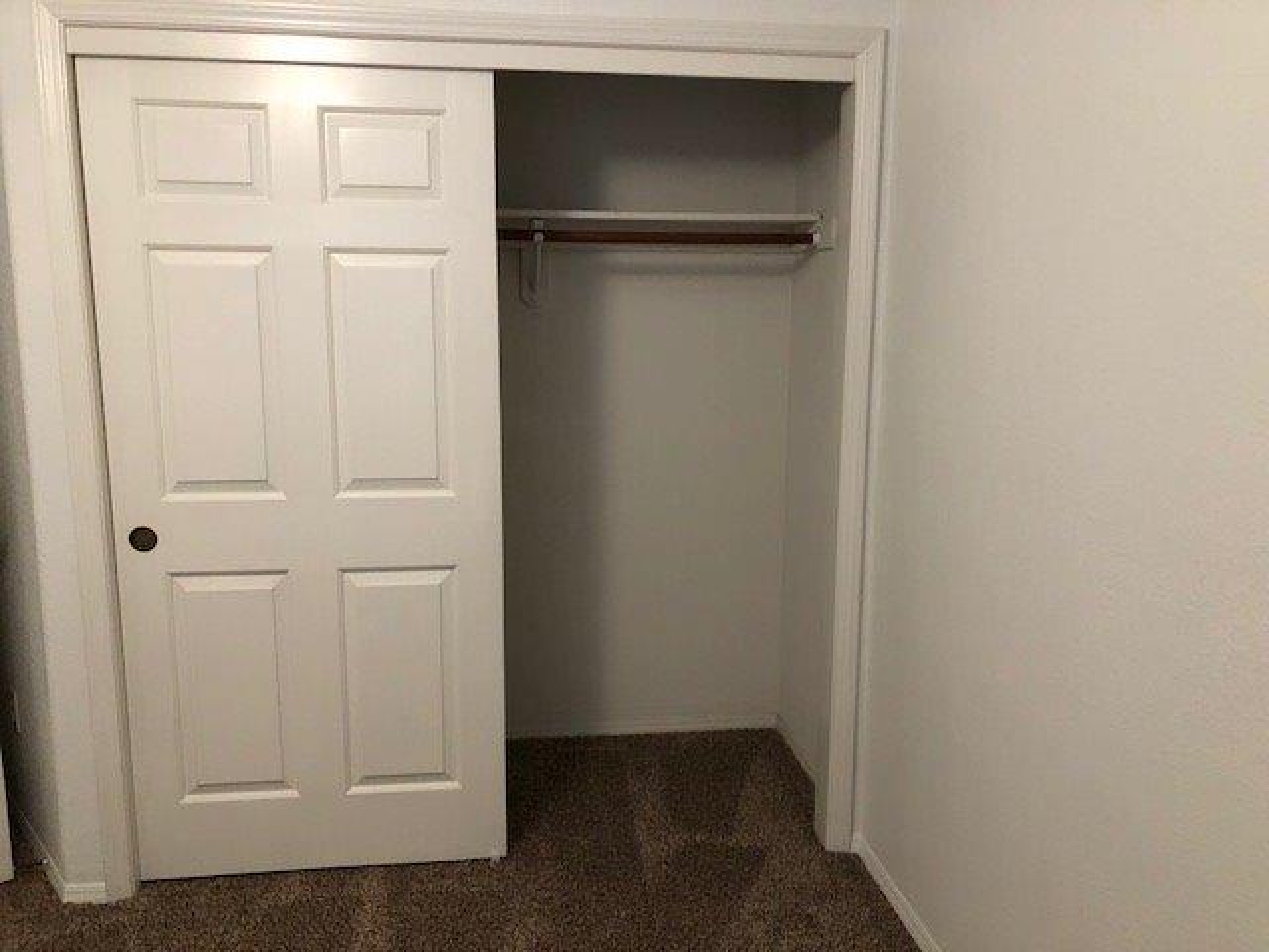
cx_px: 634
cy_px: 476
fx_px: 1026
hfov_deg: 63.4
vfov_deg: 49.7
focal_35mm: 28
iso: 80
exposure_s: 1/15
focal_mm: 4
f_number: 1.8
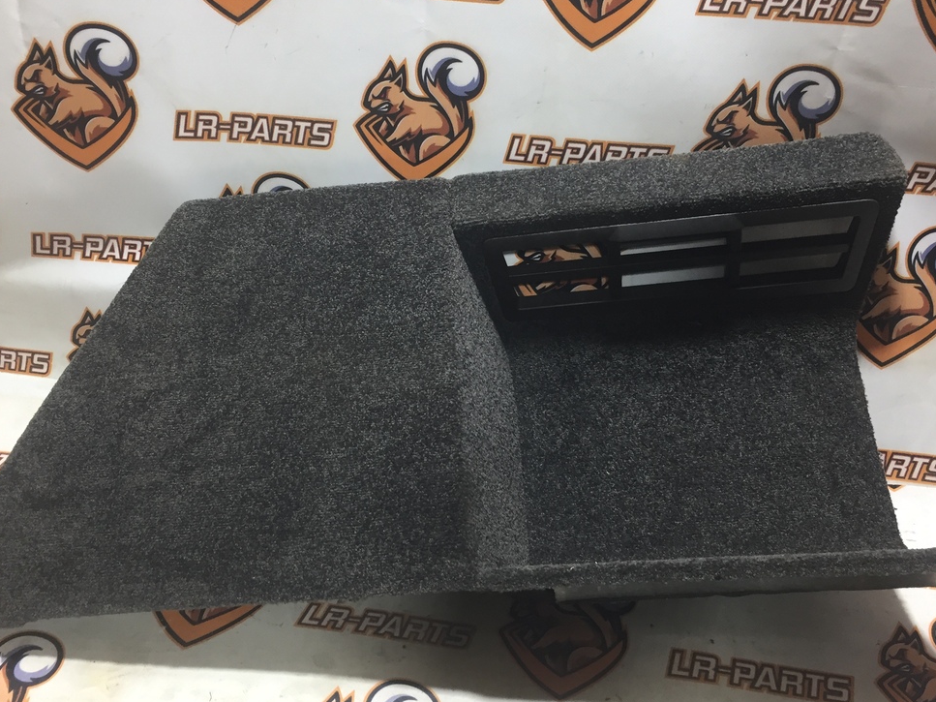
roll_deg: -2.7
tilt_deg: -33.8
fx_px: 973
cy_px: 329
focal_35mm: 36
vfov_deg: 39.6
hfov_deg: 51.4
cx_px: 459
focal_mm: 4.15
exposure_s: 1/33
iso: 32
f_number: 2.2
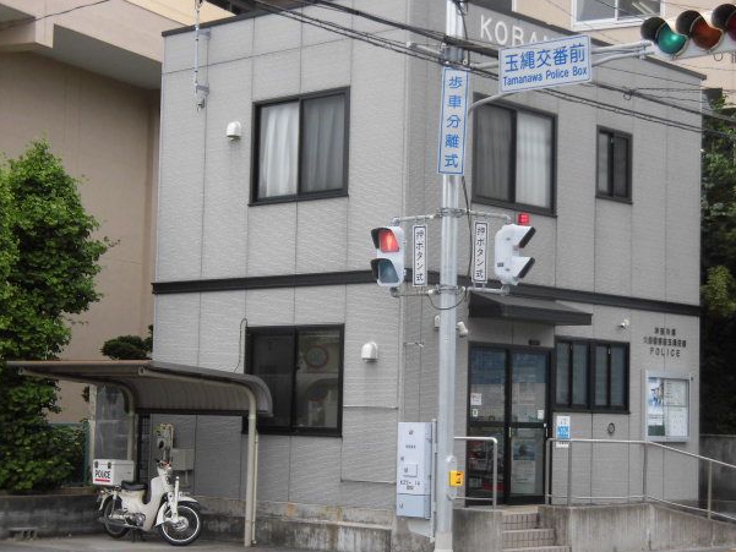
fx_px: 1765
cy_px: 285
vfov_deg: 17.8
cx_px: 386
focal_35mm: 83
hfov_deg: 23.6
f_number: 4.5
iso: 100
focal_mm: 14
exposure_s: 1/320
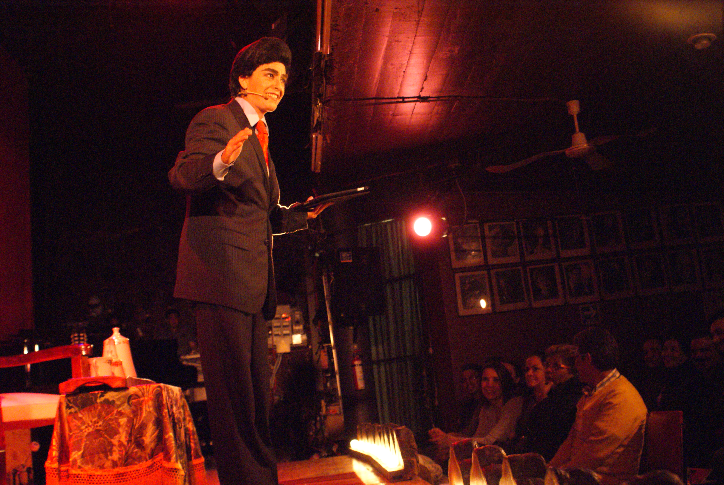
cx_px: 362
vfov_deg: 32.0
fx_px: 846
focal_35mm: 42
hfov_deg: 46.3
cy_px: 242
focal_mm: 28
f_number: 5
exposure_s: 1/30
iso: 3200
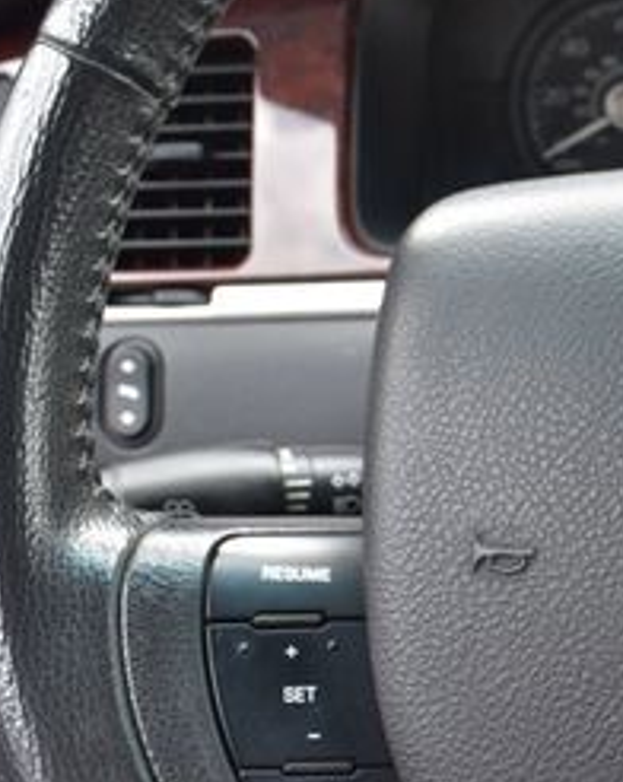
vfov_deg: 28.8
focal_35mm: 66
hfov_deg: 21.3
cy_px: 397
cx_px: 763
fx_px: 1525
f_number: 8
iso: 400
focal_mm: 18
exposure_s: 1/60
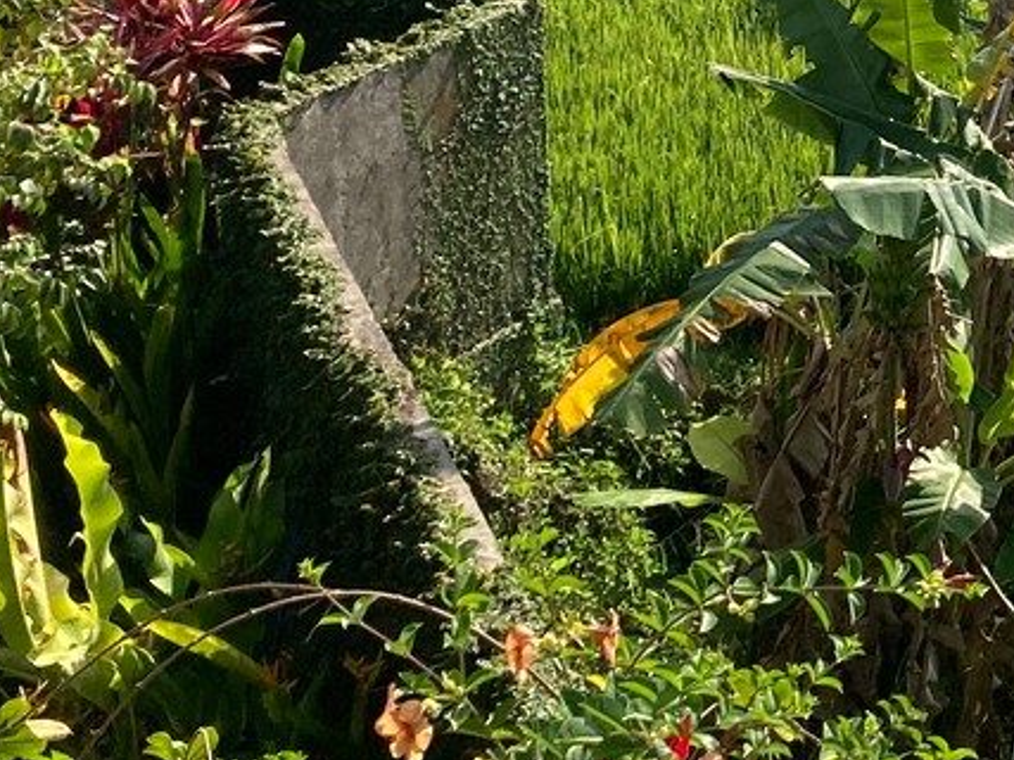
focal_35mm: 105
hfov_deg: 17.0
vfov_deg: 13.4
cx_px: 1491
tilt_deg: -7.5
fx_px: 3075
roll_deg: -1.5
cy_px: -347
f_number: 1.8
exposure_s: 1/2825
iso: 20
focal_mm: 3.99
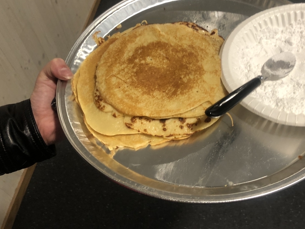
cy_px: 95
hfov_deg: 53.7
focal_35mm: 34
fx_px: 300
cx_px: 179
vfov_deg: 41.6
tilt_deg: -50.9
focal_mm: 4
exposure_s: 1/17
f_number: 1.8
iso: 50
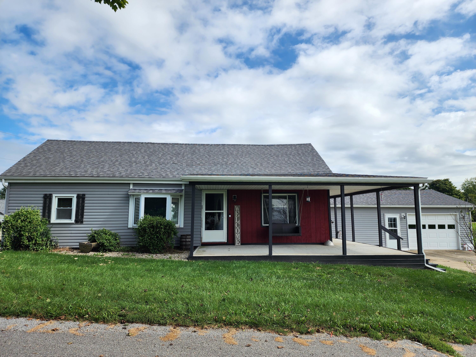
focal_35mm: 23
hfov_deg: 73.9
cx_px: 238
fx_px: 316
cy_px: 178
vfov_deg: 58.9
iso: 12
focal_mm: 6.4
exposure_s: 1/1332
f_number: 1.8
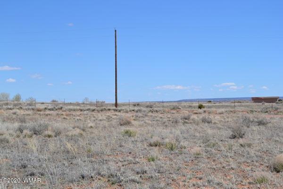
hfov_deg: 28.1
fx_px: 566
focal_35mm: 72
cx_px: 142
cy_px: 94
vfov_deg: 18.9
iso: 100
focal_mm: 48
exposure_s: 1/320
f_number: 9
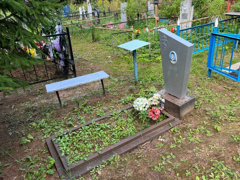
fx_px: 180
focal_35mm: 26
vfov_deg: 53.1
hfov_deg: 67.3
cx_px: 120
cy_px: 90
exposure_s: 1/370
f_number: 1.5
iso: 50
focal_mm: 5.7
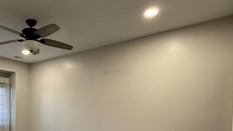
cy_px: 109
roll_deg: -0.5
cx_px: 61
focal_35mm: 28
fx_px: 173
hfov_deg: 64.3
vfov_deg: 39.5
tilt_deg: -1.4
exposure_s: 1/120
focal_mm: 2.22
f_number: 2.2
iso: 320
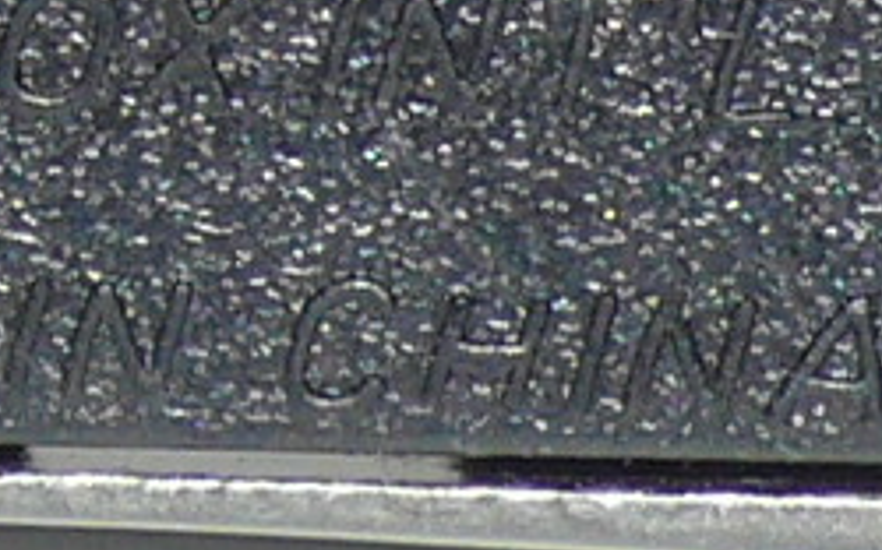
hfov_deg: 2.9
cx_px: 346
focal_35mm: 732
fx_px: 17587
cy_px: -617
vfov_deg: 1.8
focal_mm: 13.8
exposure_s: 1/30
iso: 100
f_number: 4
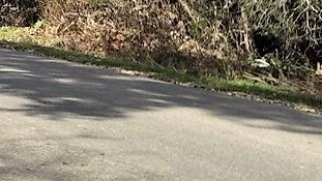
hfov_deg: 30.8
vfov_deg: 18.2
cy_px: 13
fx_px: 555
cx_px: 27
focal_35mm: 65
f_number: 2.2
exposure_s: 1/718
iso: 25
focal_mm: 4.15
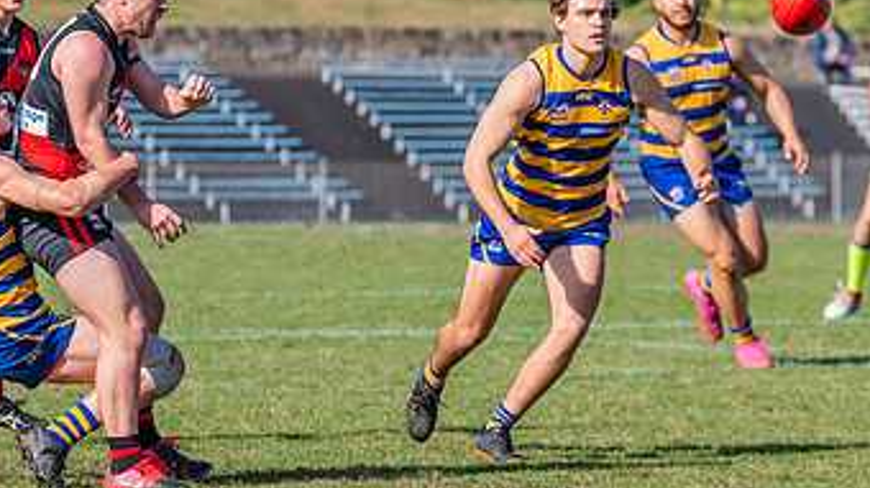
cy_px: 203
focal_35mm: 456
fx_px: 10516
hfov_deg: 4.7
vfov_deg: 2.7
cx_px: 368
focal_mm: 210
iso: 500
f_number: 7.1
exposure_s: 1/1600
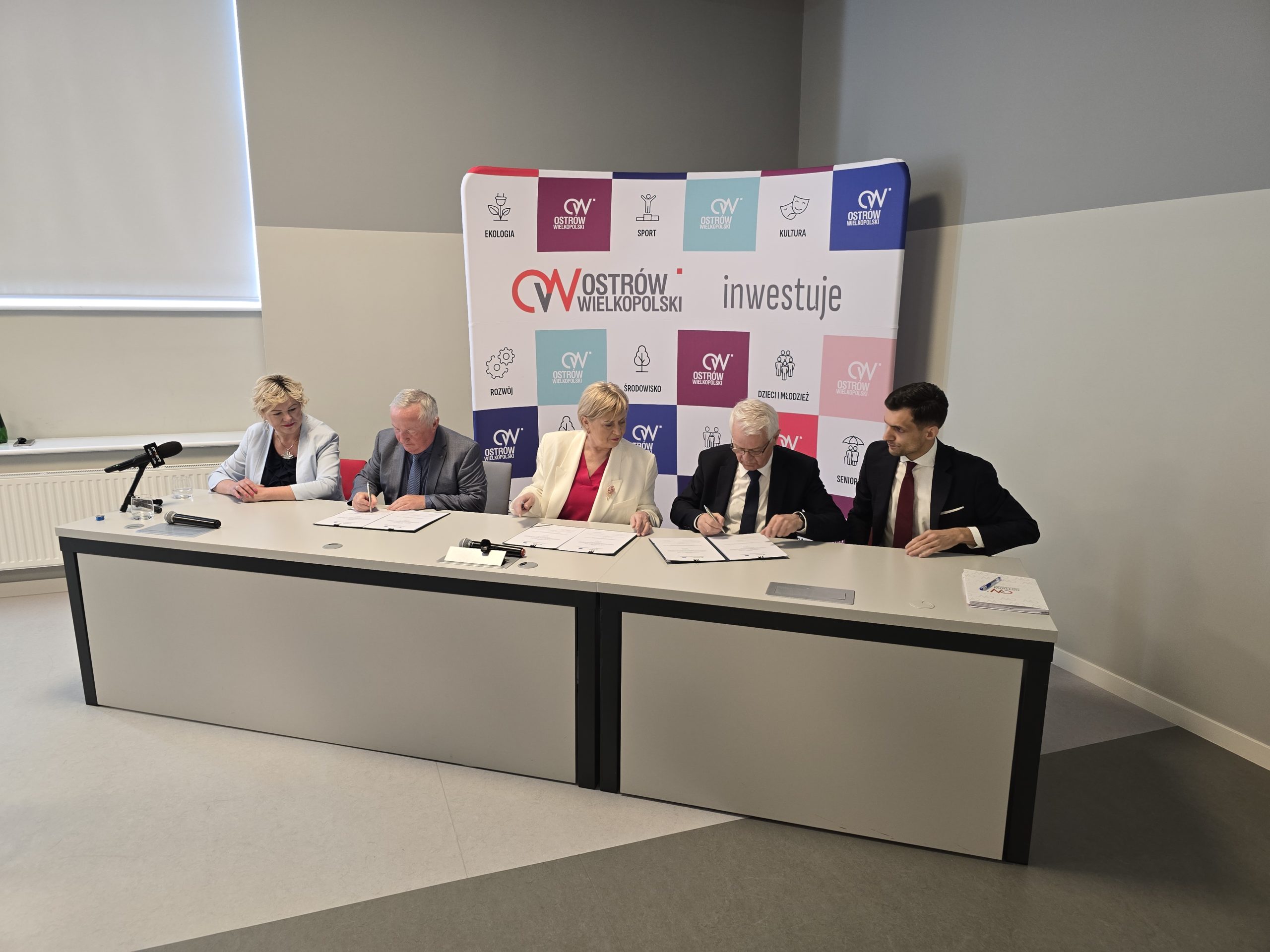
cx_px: 635
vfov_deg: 58.9
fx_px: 844
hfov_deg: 73.9
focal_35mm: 23
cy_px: 476
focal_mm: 6.3
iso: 125
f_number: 1.7
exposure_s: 1/100
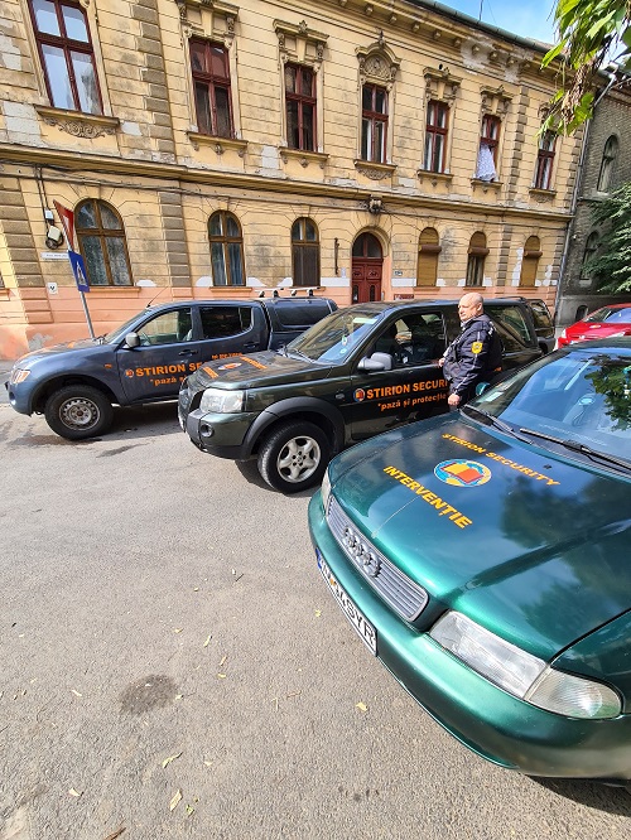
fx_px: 316
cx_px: 316
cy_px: 420
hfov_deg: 90.0
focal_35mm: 13
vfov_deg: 106.2
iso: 64
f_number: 2.2
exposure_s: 1/459
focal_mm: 2.22
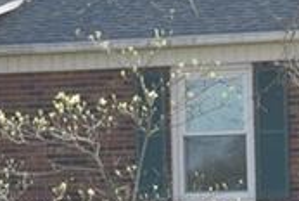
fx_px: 2063
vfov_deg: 5.6
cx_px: -21
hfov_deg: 8.2
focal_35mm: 248
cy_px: 81
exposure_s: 1/200
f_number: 9
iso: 100
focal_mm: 28
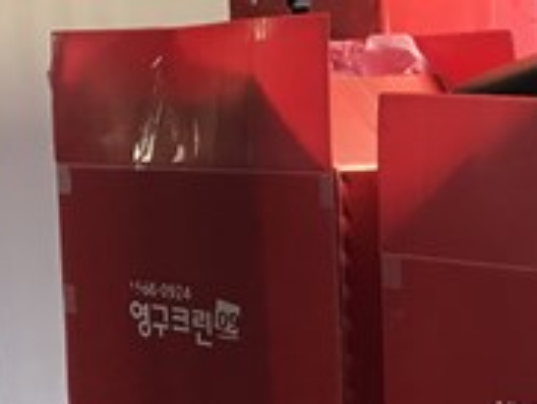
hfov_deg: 21.5
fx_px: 1336
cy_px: 336
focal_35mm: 86
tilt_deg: -10.3
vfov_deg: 17.0
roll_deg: +0.4
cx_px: 602
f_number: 1.8
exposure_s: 1/30
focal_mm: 3.99
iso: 25
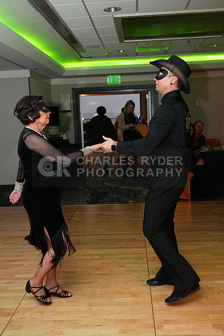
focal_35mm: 39
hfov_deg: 34.2
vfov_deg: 49.5
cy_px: 168
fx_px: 364
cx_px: 112
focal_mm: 39
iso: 5000
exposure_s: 1/250
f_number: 5
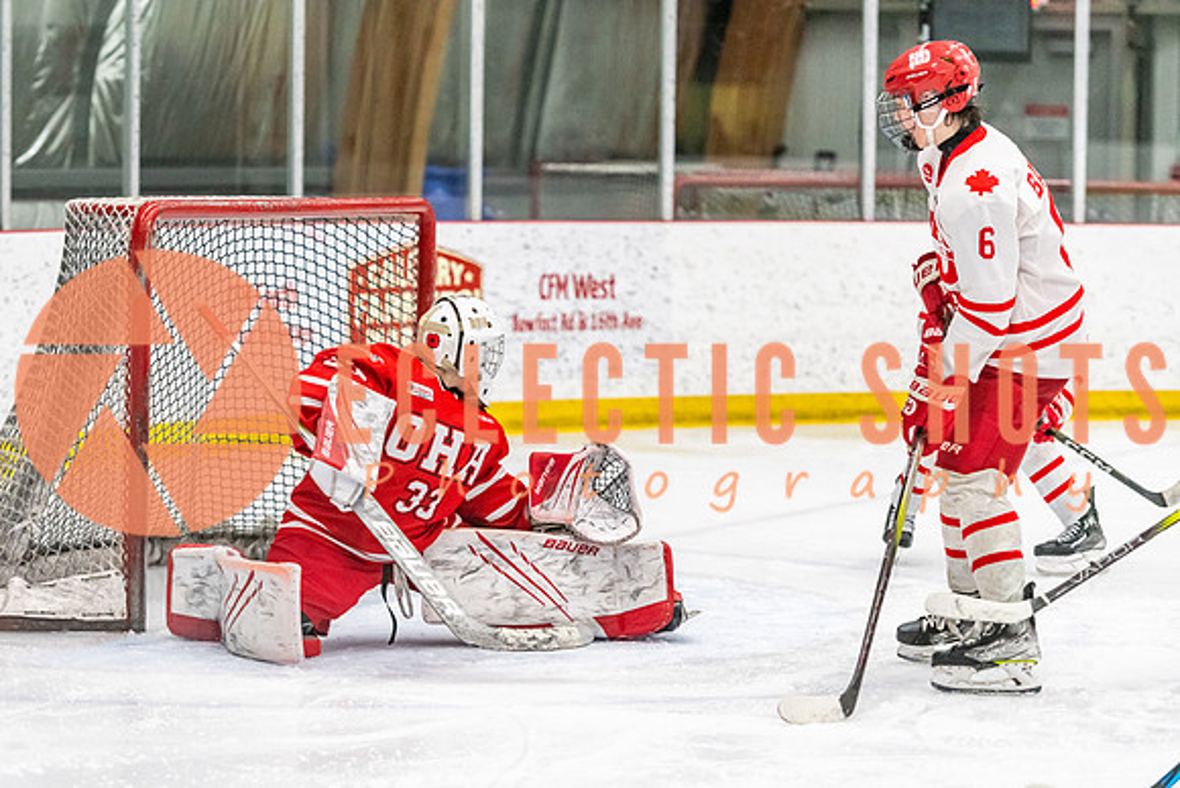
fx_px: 4716
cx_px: 484
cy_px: 384
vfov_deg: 9.5
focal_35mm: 144
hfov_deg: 14.3
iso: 4000
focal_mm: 122
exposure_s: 1/800
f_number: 2.8
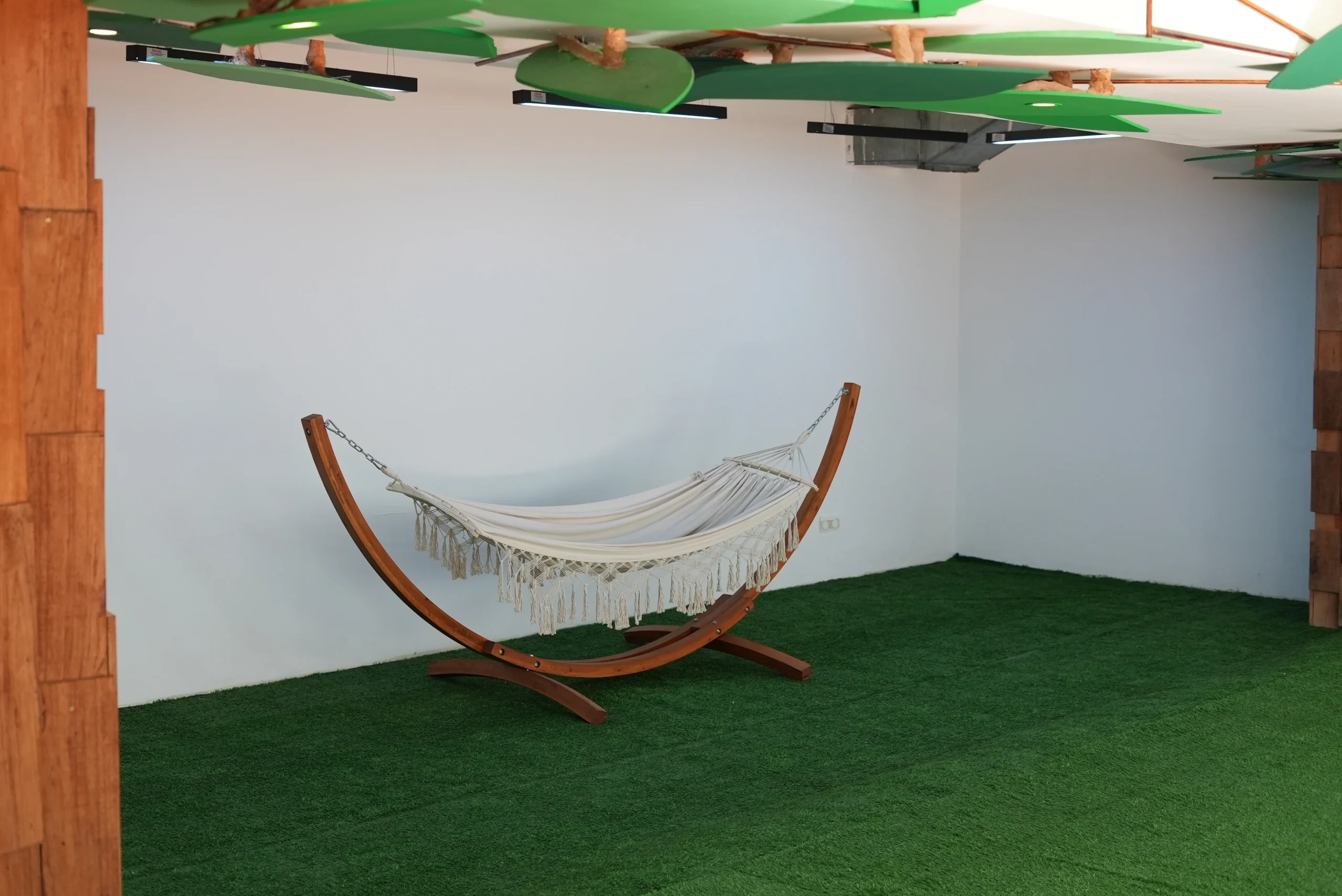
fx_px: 1865
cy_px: 448
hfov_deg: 39.6
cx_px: 671
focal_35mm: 50
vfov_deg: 27.0
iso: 1250
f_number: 3.2
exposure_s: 1/160
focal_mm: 50
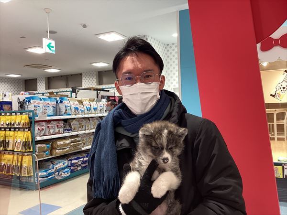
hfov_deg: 58.4
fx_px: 257
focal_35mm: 31
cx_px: 144
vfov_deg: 45.4
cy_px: 108
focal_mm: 3.3
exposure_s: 1/50
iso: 64
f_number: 2.4
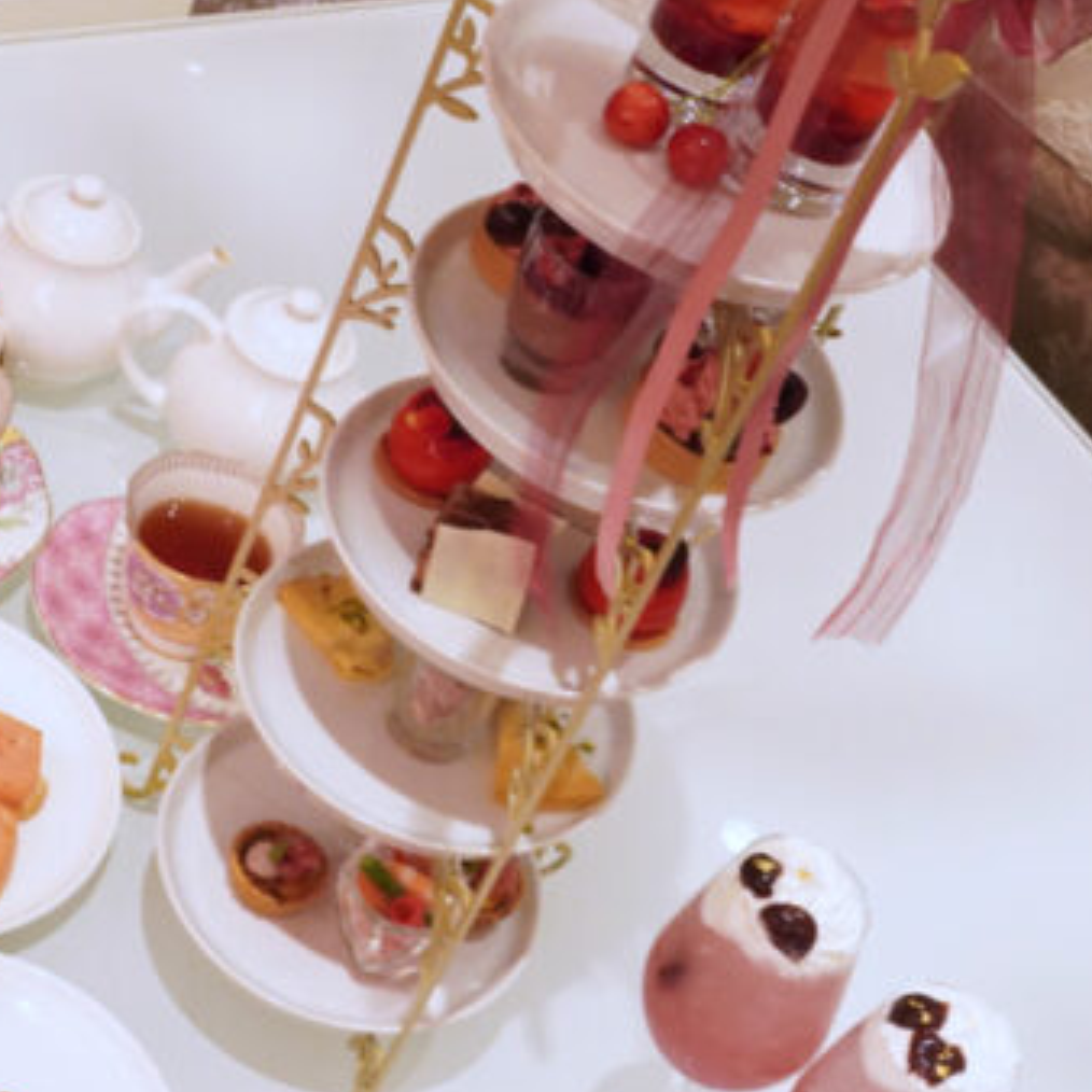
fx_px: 2997
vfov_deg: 20.6
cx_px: 494
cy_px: 407
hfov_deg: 20.6
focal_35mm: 84
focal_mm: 29
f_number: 9
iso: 1600
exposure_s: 1/5
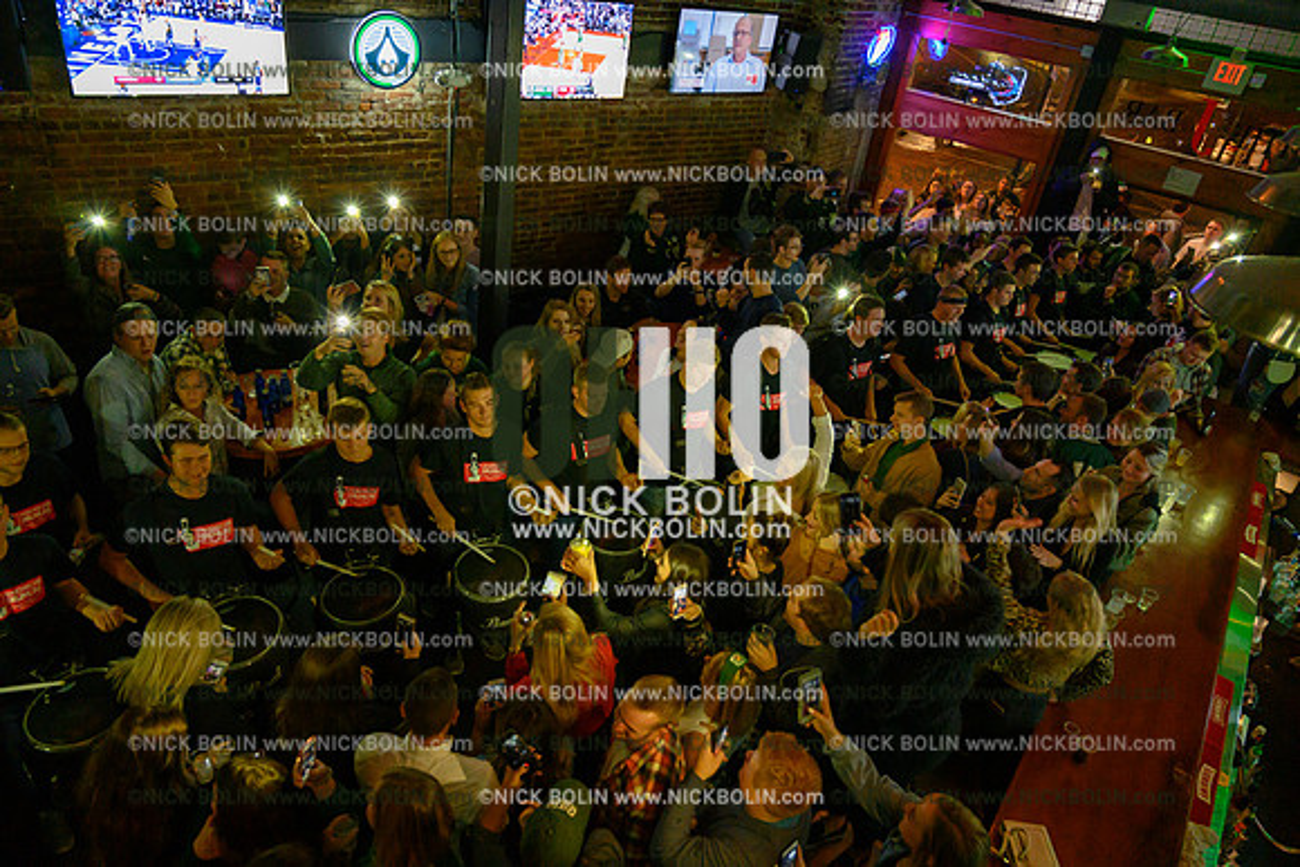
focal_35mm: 24
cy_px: 434
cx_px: 650
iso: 12800
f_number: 4
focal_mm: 24
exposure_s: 1/80
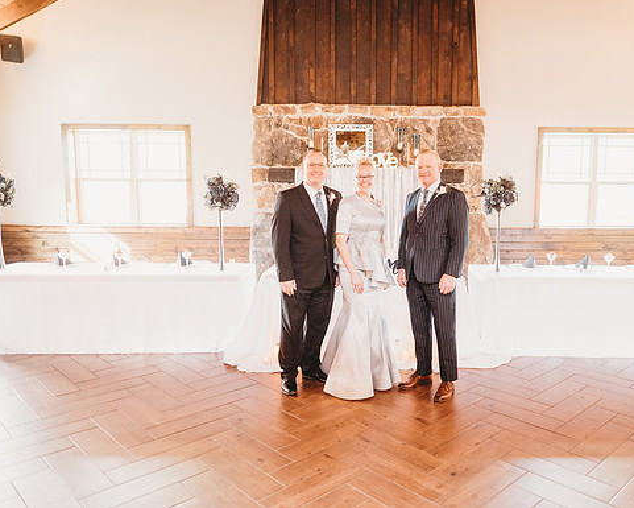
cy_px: 254
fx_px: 525
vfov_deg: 51.5
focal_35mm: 28
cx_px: 370
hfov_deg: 61.8
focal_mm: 24
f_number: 2.5
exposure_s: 1/125
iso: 1250
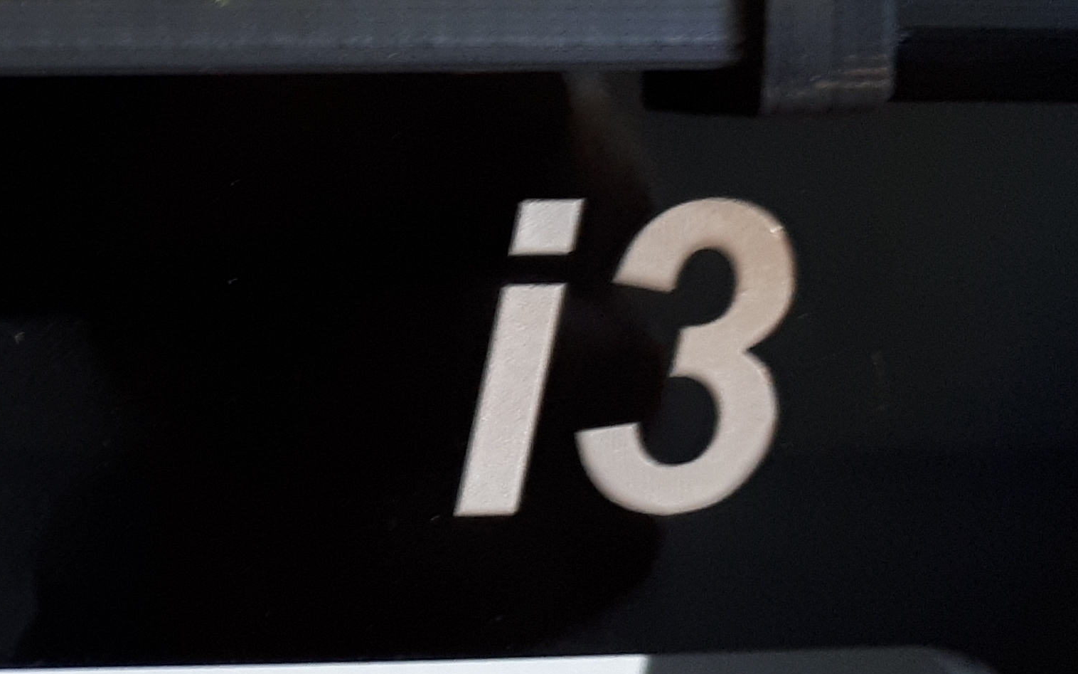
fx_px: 2556
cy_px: 177
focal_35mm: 87
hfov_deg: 21.2
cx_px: -385
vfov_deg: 15.0
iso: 160
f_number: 1.9
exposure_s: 1/20
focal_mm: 3.6
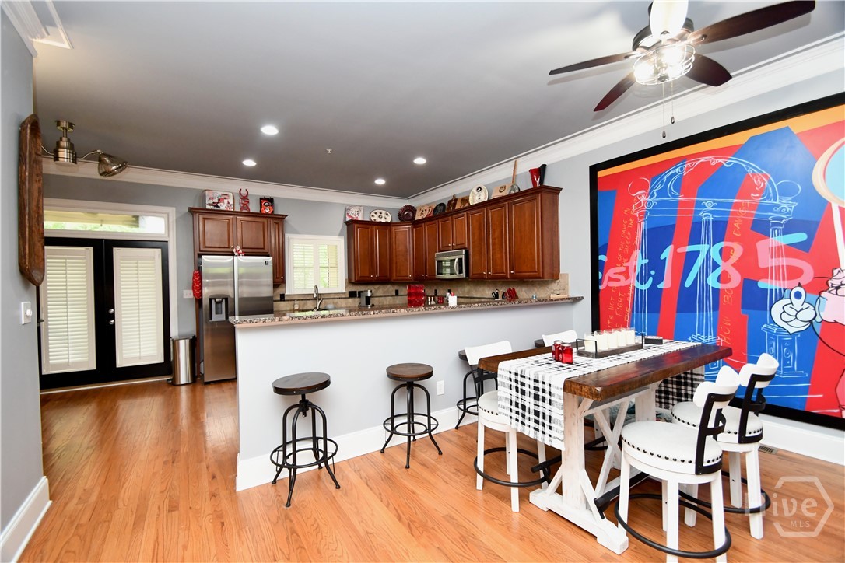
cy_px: 282
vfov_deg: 77.3
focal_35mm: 15
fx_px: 352
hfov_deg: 100.4
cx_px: 422
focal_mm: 10
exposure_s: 1/60
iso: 1250
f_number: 4
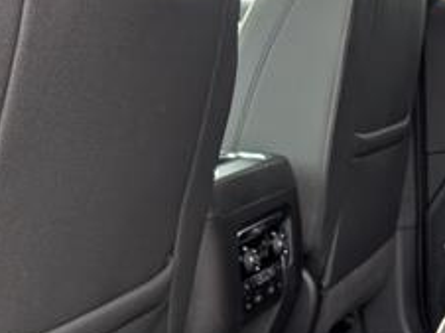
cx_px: 559
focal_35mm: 68
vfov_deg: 19.6
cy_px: 455
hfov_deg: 25.2
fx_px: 873
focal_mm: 6.9
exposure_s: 1/417
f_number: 1.68
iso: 129
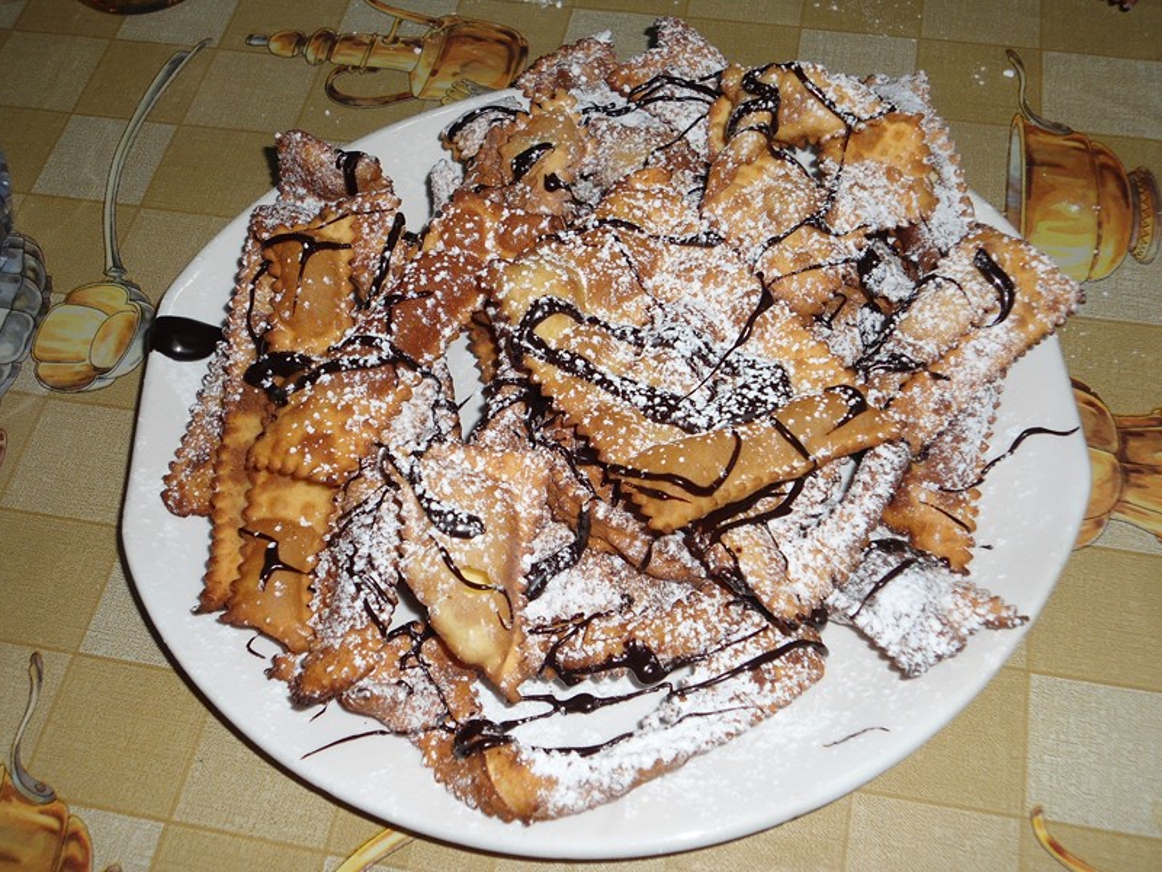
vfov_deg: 38.7
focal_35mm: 37
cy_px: 436
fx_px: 1242
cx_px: 581
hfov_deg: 50.1
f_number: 9.2
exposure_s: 1/40
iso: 100
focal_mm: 6.7
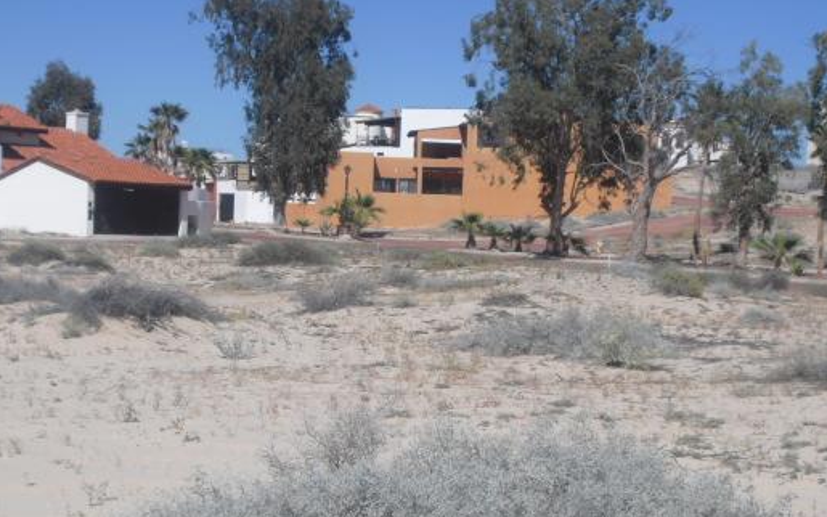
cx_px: 355
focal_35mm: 83
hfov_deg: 24.9
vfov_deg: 15.7
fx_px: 1871
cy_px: 356
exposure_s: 1/160
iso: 64
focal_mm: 11.2
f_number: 10.6
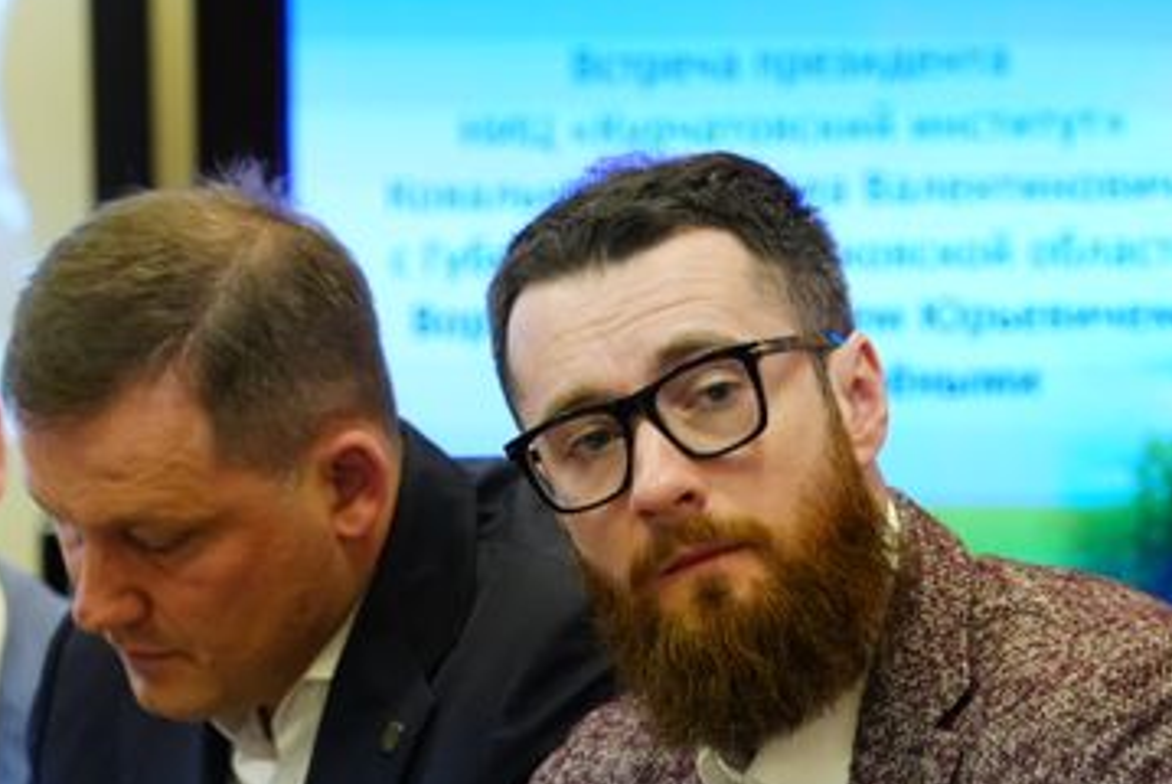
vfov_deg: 3.5
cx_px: 491
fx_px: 12641
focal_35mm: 388
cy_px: 725
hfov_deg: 5.3
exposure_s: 1/125
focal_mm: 200
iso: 2500
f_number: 5
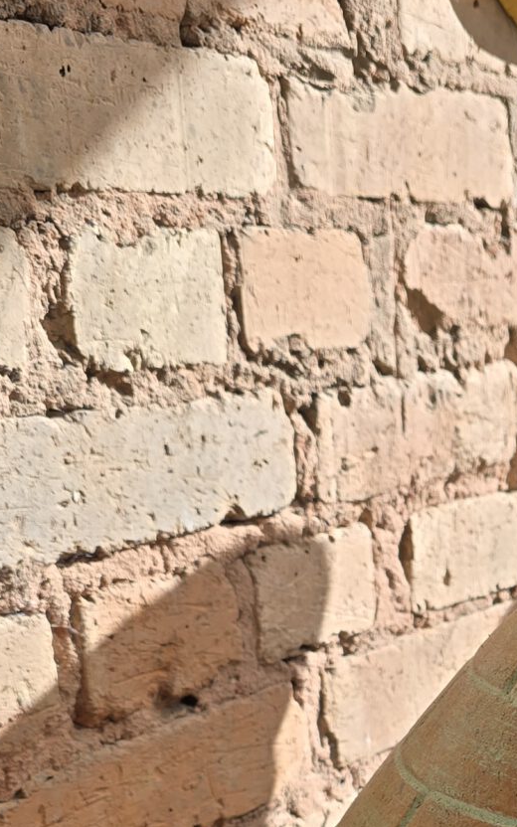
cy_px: 887
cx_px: 687
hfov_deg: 16.4
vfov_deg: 25.7
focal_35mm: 75
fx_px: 1691
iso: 12
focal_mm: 6.3
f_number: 1.7
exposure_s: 1/411
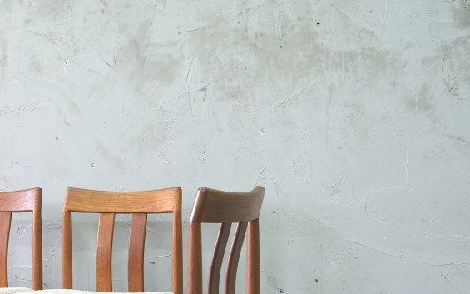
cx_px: -47
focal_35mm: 94
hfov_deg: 21.0
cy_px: 283
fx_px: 1204
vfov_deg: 13.7
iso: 1250
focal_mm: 27.5
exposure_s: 1/40
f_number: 4
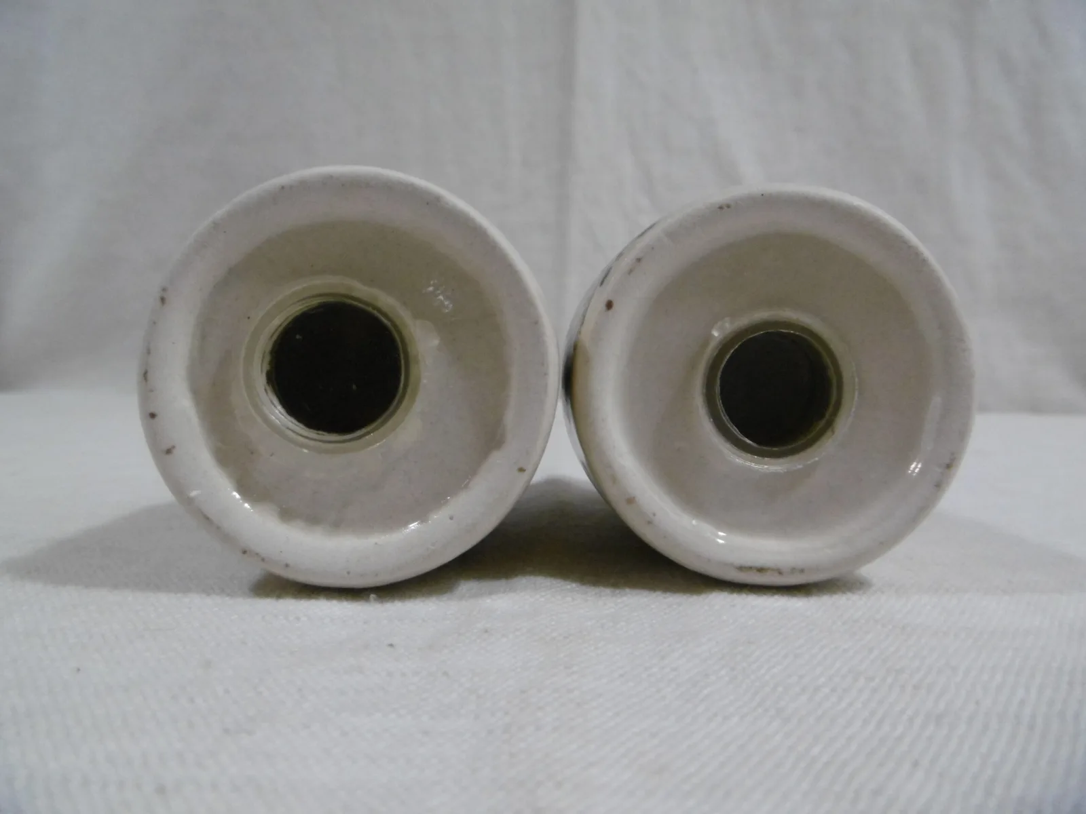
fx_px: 753
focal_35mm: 24
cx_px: 543
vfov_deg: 56.8
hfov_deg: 71.6
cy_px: 407
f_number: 3.1
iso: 400
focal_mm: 4.3
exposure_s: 1/60
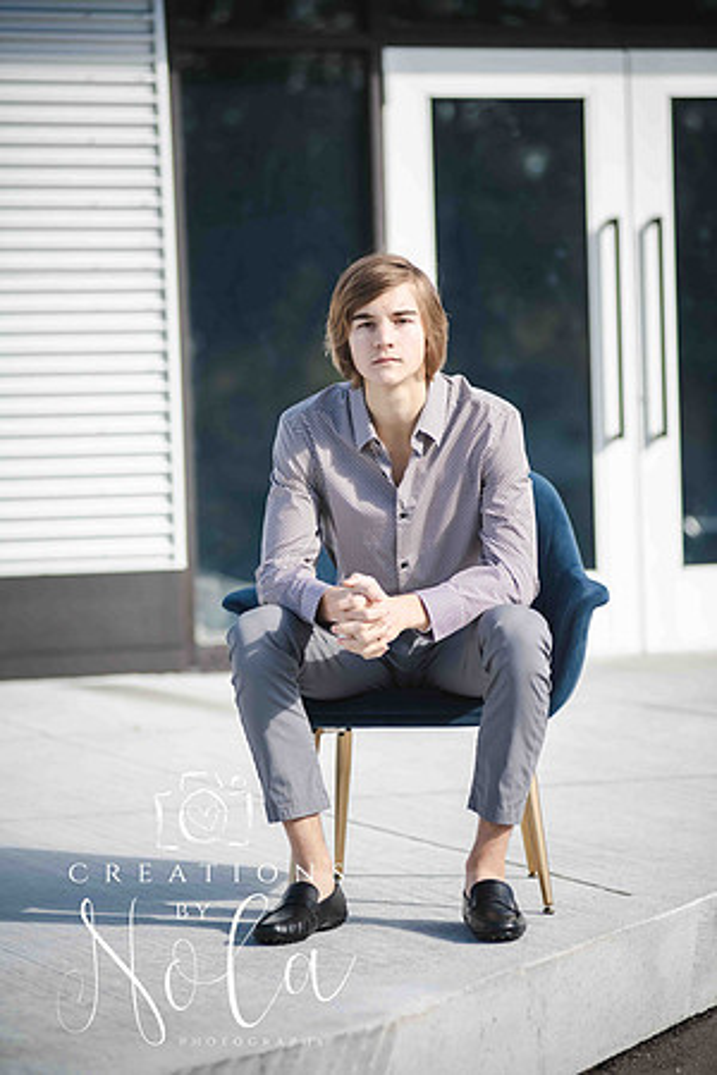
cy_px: 538
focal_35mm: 120
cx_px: 358
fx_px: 3585
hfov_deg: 11.4
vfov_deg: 17.1
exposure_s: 1/2500
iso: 250
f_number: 3.2
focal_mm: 120
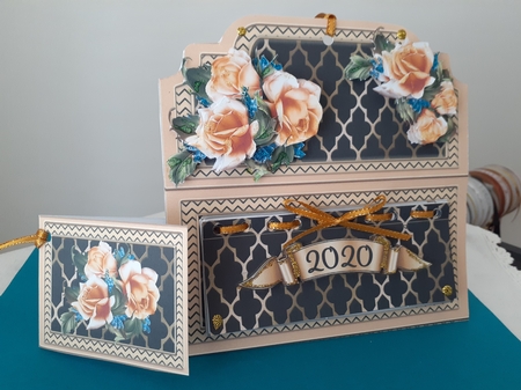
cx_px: 260
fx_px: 406
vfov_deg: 51.3
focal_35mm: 27
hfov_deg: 65.4
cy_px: 195
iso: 160
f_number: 1.9
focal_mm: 3.6
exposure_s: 1/50
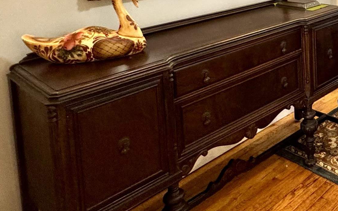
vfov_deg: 27.6
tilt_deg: -6.0
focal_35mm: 41
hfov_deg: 40.5
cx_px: 358
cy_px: -40
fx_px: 378
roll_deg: +0.0
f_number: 2.2
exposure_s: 1/60
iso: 320
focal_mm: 2.22
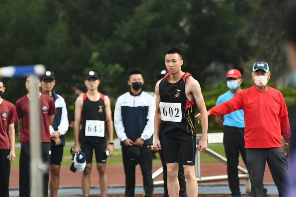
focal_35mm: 300
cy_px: 98
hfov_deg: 6.9
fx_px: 2467
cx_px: 148
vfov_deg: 4.6
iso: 320
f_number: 4.5
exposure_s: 1/1250
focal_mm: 200
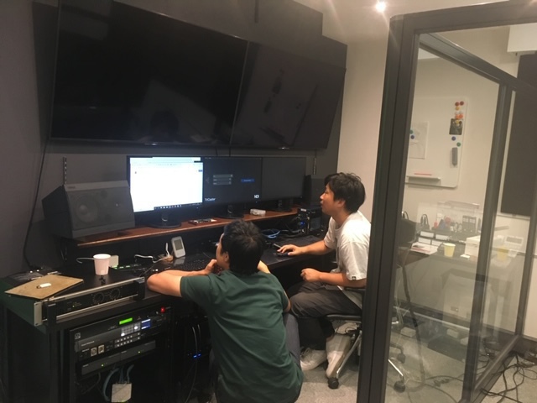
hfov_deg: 61.7
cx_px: 268
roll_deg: -3.1
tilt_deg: -7.5
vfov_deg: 48.2
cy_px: 202
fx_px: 450
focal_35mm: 29
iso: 200
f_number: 2.2
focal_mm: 4.15
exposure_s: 1/20
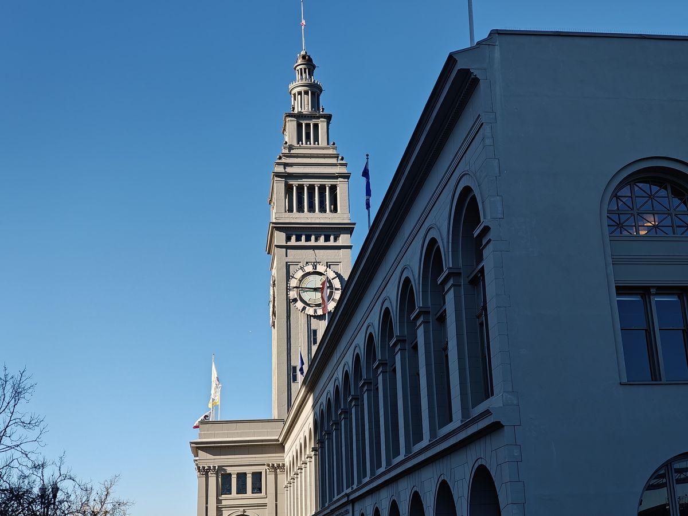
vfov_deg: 30.9
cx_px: 344
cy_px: 258
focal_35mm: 47
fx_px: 934
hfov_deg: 40.4
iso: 50
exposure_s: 1/538
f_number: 2
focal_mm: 7.1
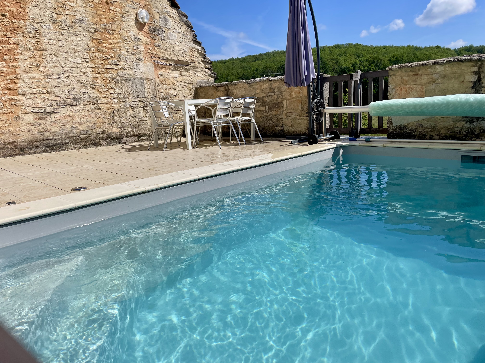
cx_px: 242
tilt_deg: -11.3
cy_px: 182
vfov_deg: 53.1
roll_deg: +3.4
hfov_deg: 67.3
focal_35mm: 26
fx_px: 364
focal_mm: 4.2
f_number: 1.6
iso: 32
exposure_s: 1/5814
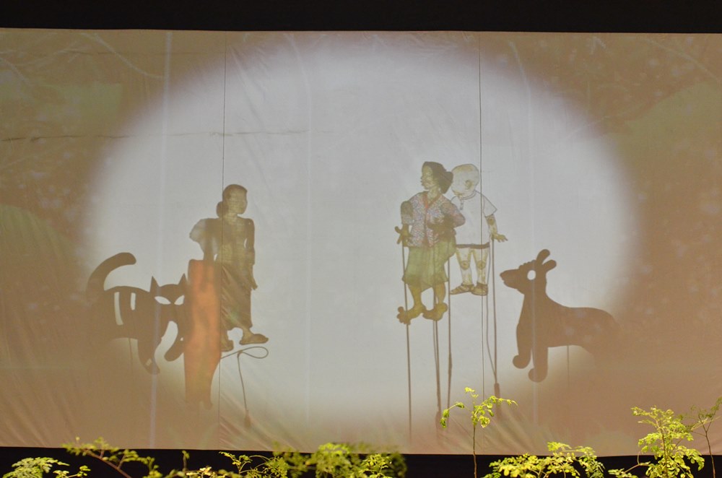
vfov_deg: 18.8
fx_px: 1441
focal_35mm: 72
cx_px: 361
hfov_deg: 28.1
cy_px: 239
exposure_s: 1/60
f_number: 3.2
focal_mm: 48
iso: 3200
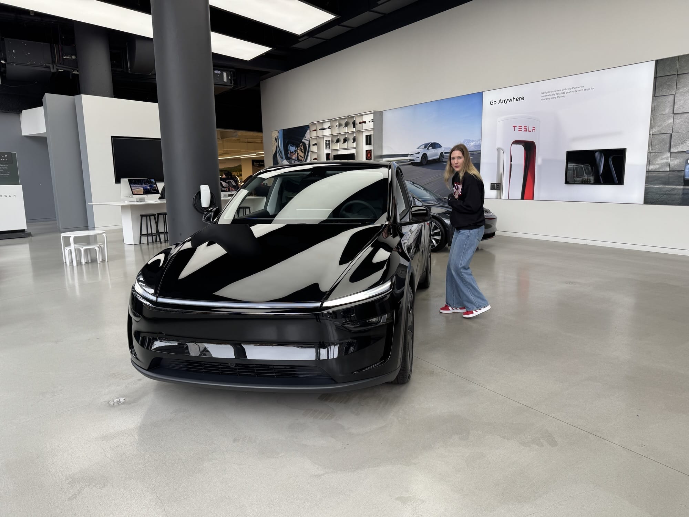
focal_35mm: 24
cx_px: 344
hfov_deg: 71.6
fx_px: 478
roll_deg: +2.0
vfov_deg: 56.8
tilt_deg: -8.9
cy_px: 258
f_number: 1.78
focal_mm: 6.76
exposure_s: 1/200
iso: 64
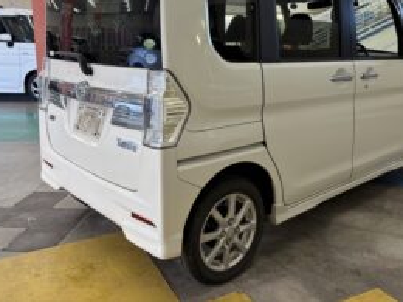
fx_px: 407
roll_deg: +0.9
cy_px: 100
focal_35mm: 35
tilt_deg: -8.0
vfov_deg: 40.2
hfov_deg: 52.5
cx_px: 225
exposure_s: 1/100
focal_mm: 5.96
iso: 125
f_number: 1.6
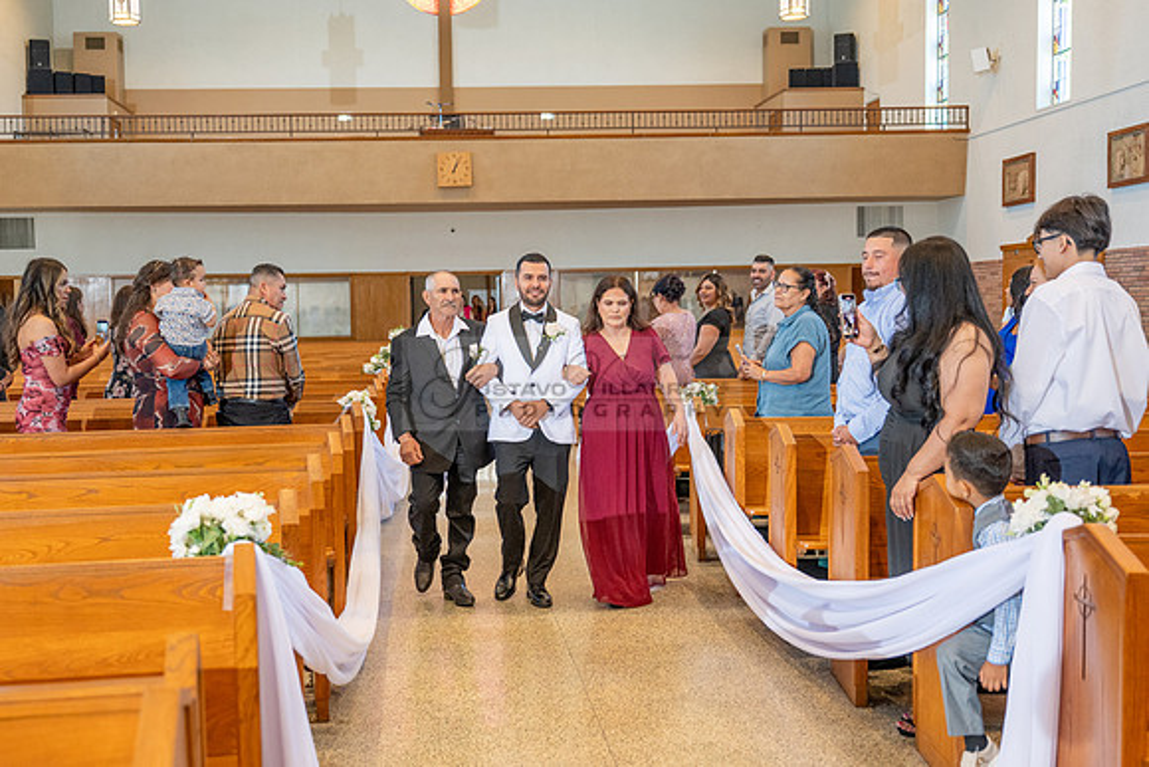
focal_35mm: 41
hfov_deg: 47.7
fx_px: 1295
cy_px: 403
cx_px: 481
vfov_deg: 33.0
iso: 1000
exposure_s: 1/200
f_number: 2.8
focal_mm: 33
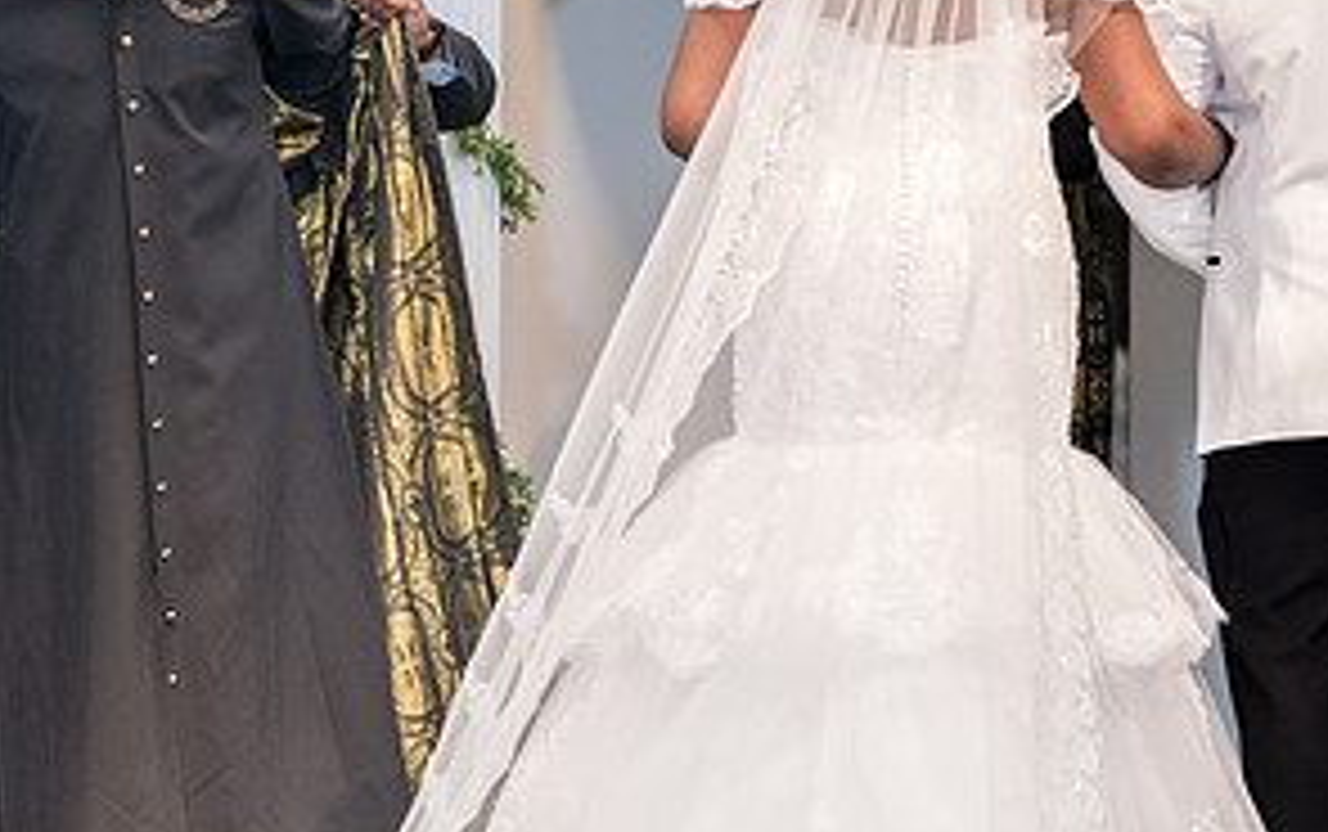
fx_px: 7861
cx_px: 792
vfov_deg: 6.1
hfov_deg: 9.7
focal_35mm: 217
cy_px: 232
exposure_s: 1/200
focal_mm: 105
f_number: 4
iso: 1600
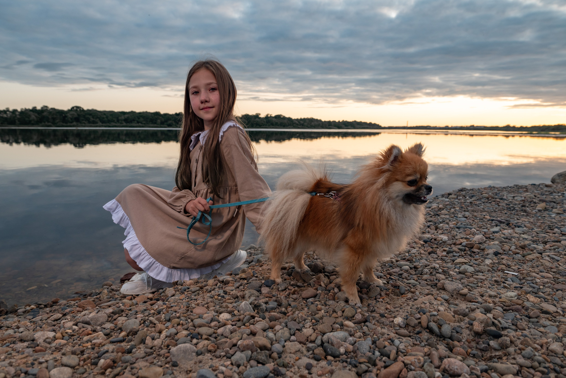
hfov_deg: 73.7
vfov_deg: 53.2
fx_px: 377
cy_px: 189
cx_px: 283
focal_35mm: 24
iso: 250
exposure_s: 1/250
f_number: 5.6
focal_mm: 24
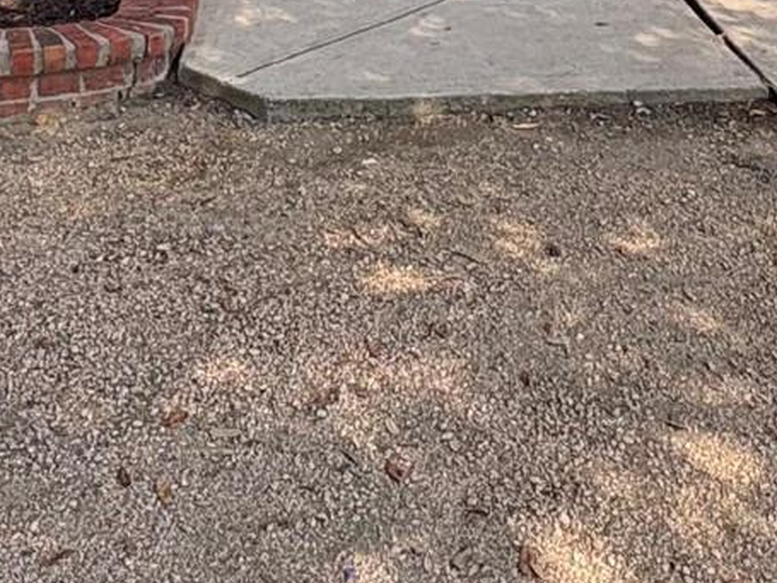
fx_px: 1414
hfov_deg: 30.7
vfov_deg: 19.5
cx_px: 369
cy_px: -350
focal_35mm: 63
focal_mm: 2.22
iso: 64
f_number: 2.2
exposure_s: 1/591
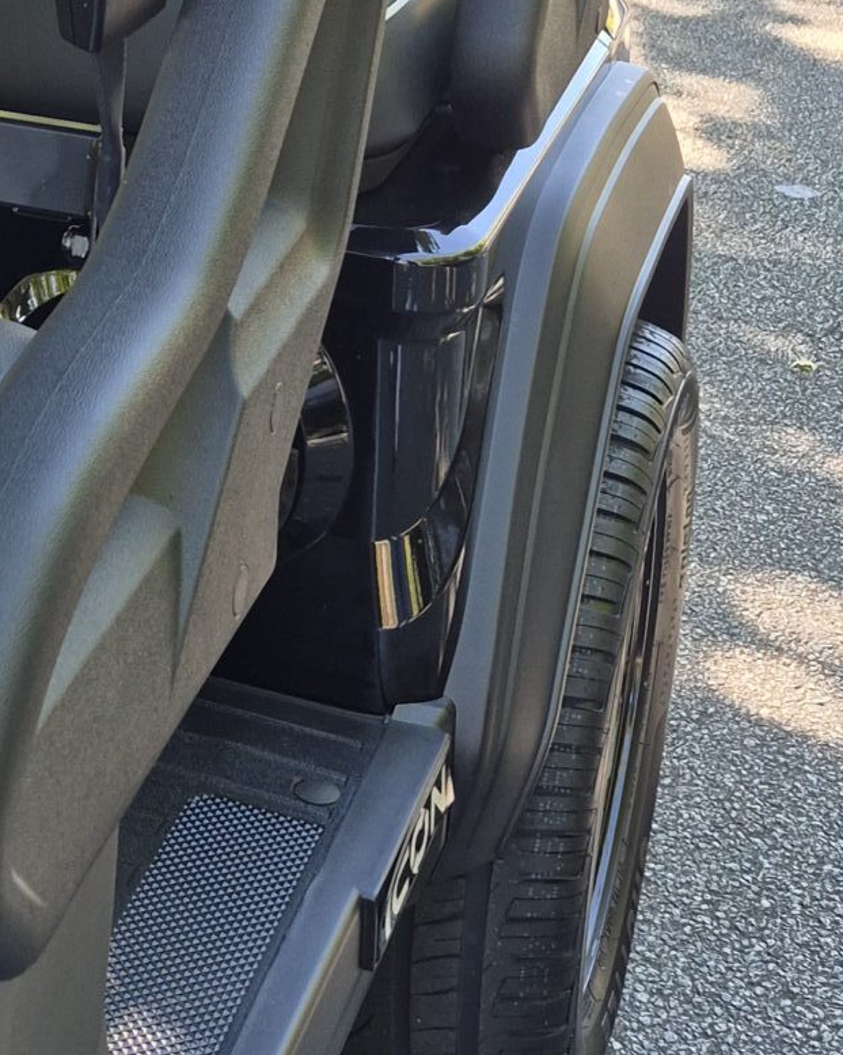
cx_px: -414
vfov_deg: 24.8
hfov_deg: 18.4
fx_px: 2309
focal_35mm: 74
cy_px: 56
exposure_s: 1/180
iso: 80
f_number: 1.8
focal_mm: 5.4
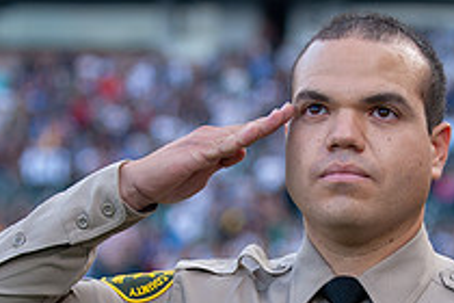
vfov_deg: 7.1
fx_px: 2434
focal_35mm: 193
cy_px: 275
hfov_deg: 10.6
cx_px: 298
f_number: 2.8
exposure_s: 1/320
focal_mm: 70
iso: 250
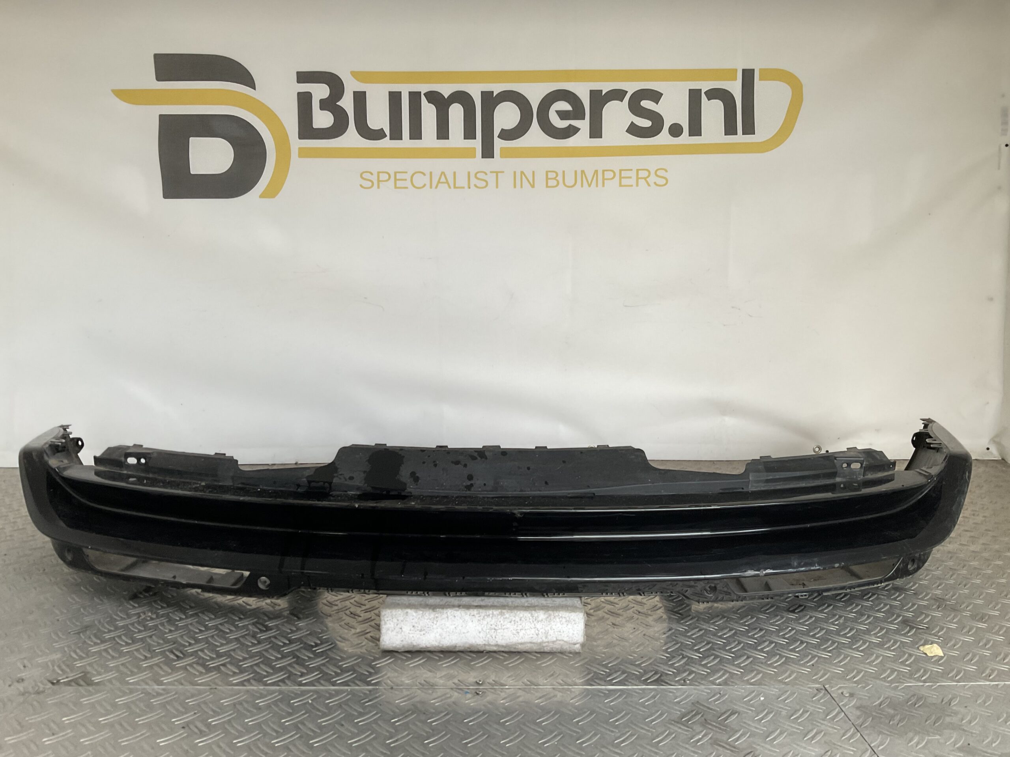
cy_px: 378
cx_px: 505
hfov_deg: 61.7
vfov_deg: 48.2
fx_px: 846
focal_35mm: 29
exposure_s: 1/60
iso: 64
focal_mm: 3
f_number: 1.8
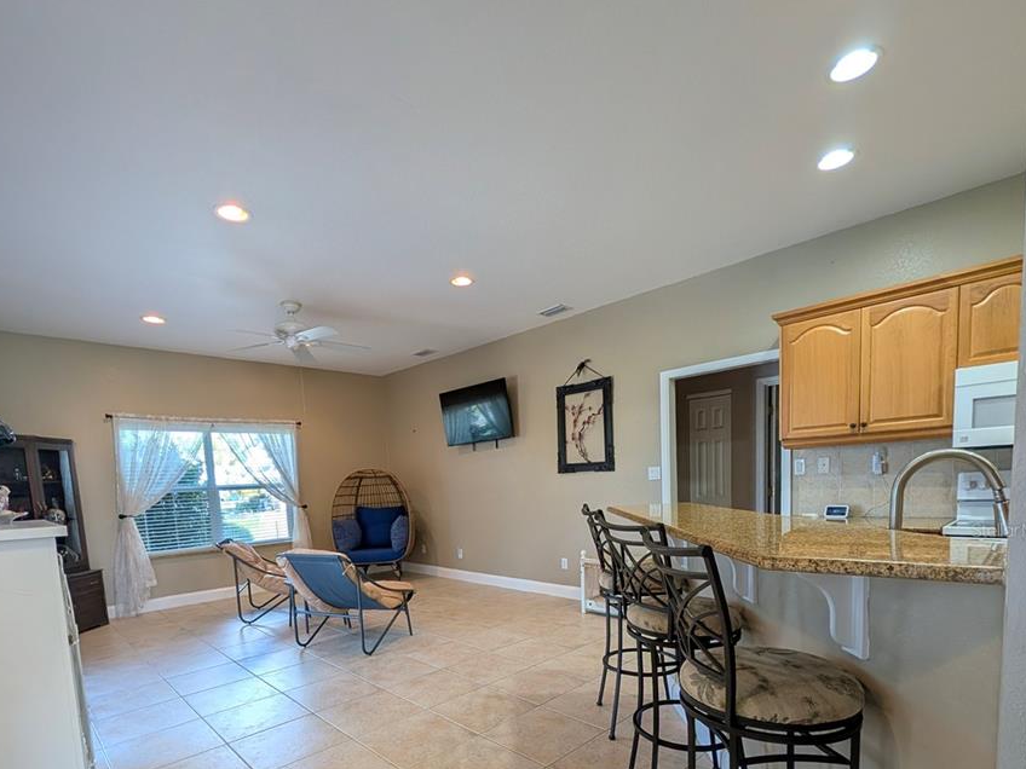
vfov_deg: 71.9
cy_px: 530
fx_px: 504
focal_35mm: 17
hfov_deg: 91.0
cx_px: 511
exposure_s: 1/120
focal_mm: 2.02
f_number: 1.7
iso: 68
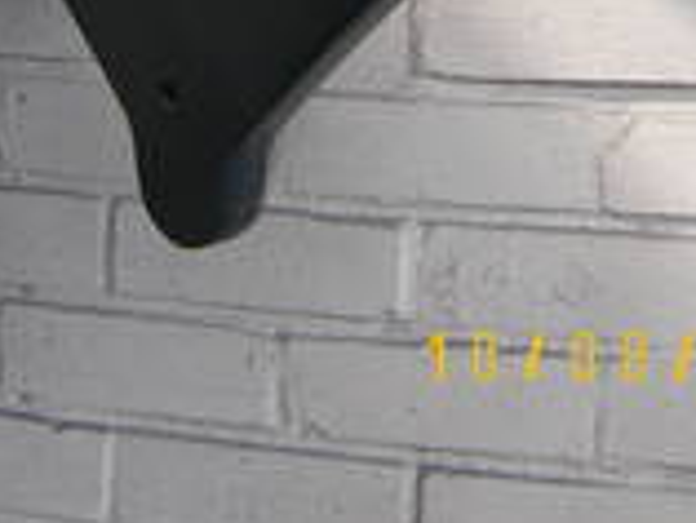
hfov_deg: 31.4
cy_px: -133
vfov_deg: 21.9
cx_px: 239
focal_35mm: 61
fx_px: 1227
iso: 50
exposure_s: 1/40
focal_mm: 5
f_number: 2.8
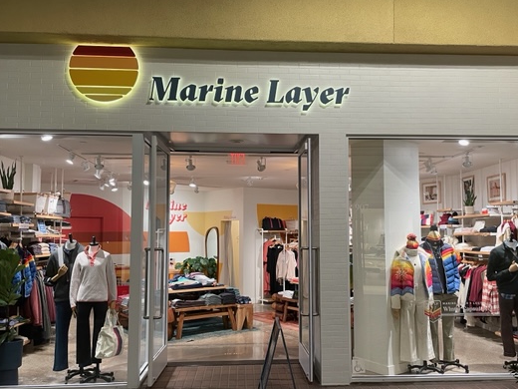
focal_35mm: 32
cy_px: 203
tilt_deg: +3.7
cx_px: 279
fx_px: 479
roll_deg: -0.3
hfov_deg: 56.8
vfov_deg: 44.1
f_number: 1.6
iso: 160
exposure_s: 1/60
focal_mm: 4.2
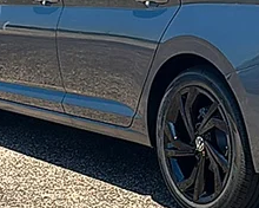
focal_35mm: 121
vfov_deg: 12.7
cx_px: 263
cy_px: 29
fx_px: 928
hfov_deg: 15.6
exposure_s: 1/4219
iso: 80
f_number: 1.78
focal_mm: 6.86
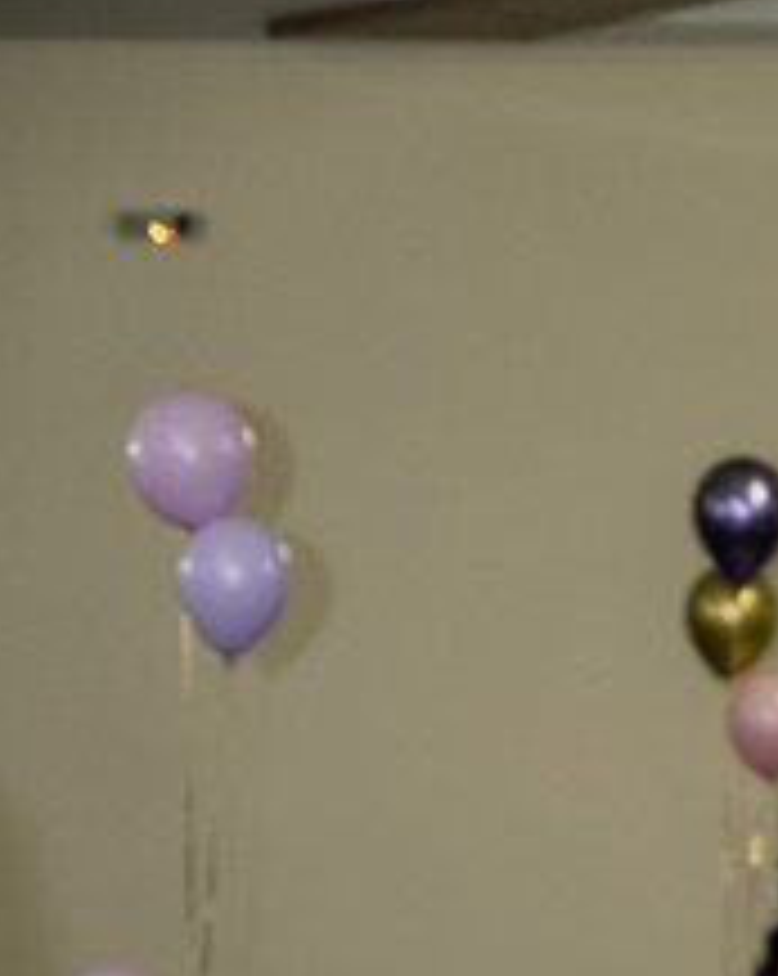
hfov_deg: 6.7
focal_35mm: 230
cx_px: 924
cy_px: 1340
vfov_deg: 8.3
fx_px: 6634
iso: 1600
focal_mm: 55
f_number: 2.8
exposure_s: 1/125
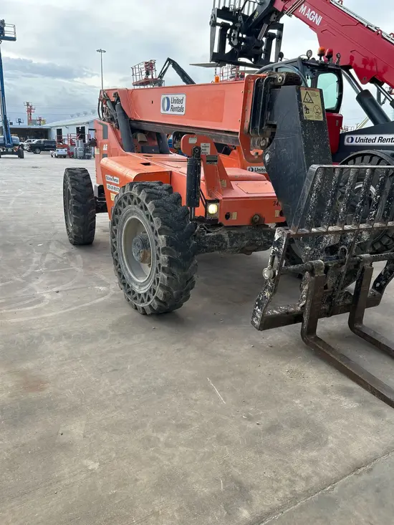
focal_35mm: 26
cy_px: 262
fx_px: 394
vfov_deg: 67.3
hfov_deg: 53.1
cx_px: 197
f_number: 1.5
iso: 50
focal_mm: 5.7
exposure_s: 1/497
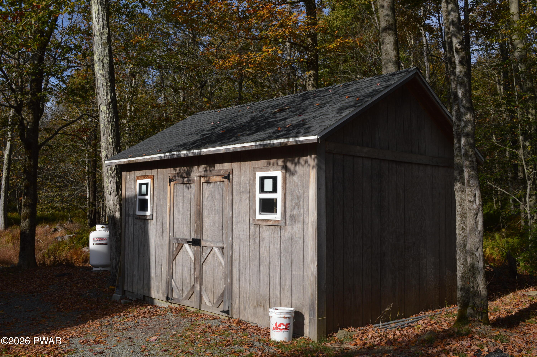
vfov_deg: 39.9
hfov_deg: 57.3
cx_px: 268
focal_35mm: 33
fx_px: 492
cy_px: 178
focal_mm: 22
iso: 100
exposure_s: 1/200
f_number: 10
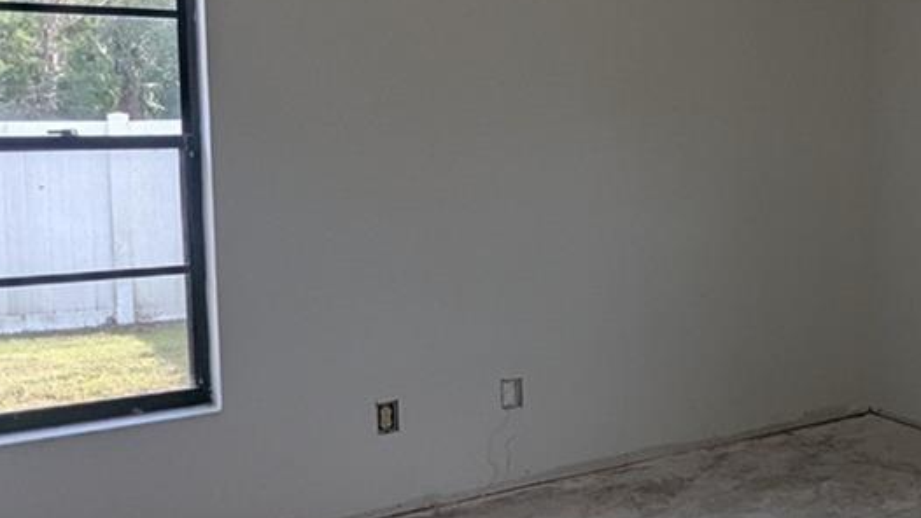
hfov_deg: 41.3
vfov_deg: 27.6
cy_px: 186
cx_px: 919
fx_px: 1050
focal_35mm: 43
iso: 47
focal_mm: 1.95
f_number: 2.2
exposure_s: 1/160
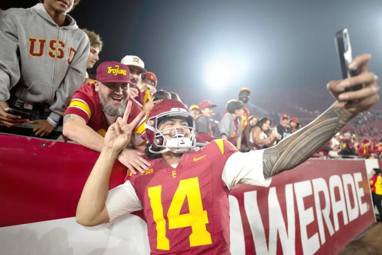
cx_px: 191
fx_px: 212
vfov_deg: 61.9
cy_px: 128
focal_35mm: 20
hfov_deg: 84.0
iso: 1250
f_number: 1.8
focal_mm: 20
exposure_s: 1/1250
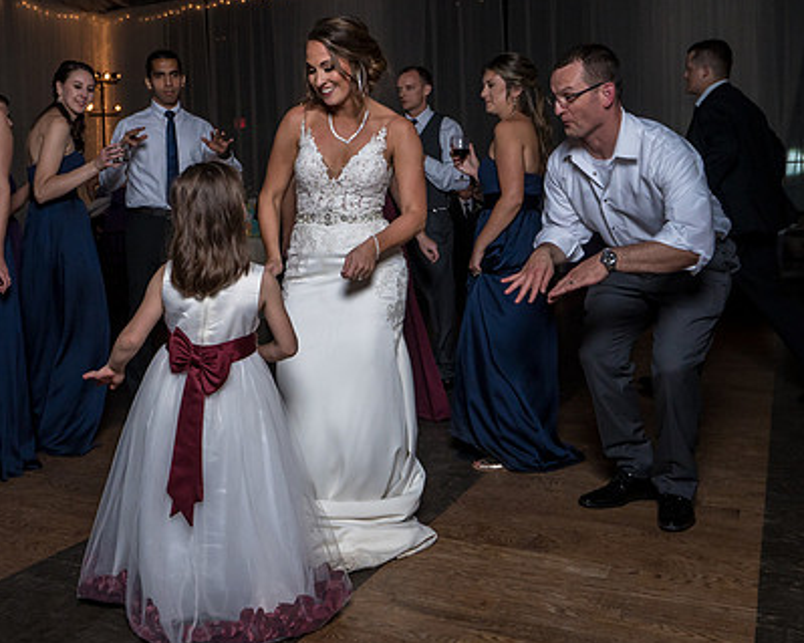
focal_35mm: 36
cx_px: 326
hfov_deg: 50.0
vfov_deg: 40.9
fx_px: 856
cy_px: 242
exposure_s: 1/200
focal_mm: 22
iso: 2000
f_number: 5.6
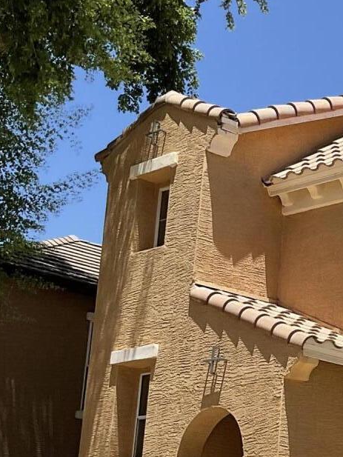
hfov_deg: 14.7
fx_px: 1241
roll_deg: -2.7
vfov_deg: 20.6
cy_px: 383
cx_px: 512
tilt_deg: +10.0
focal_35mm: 94
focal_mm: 3
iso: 16
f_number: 1.8
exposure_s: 1/1675
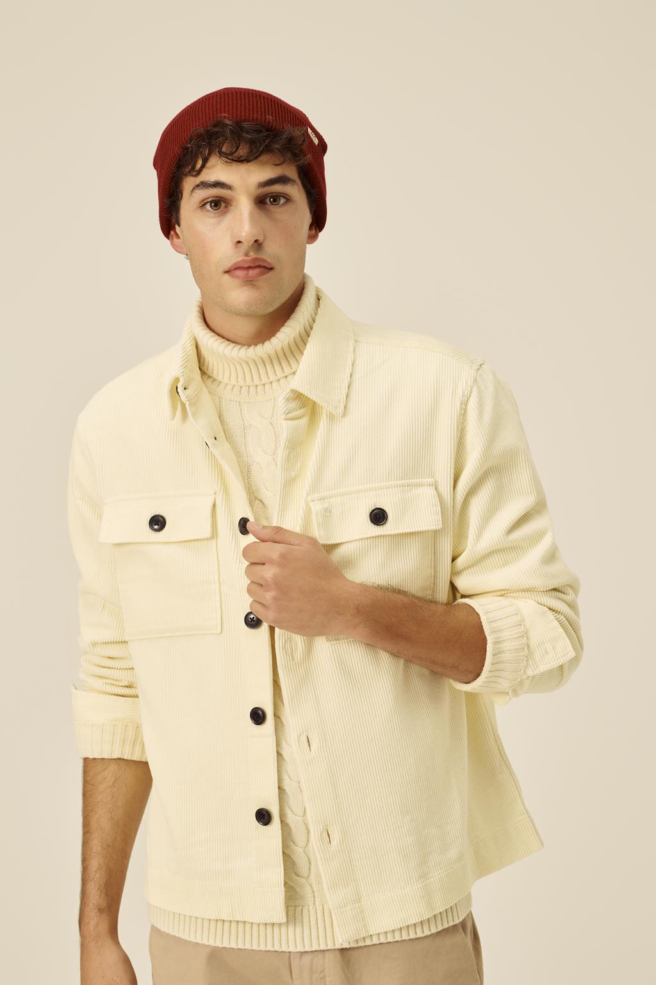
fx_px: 2323
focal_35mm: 85
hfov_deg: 16.1
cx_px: 328
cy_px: 492
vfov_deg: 23.9
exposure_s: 1/160
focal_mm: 85
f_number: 8
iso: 100
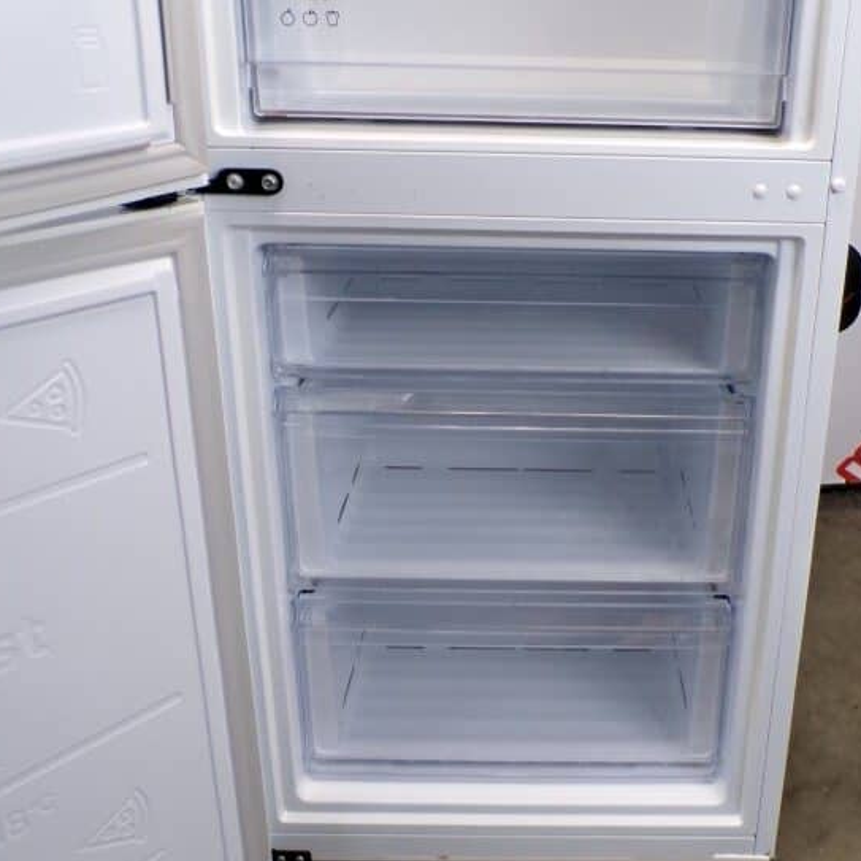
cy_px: 354
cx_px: 566
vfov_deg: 41.7
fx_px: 1126
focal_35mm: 40
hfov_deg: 41.4
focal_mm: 4.3
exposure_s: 1/34
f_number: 3
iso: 165
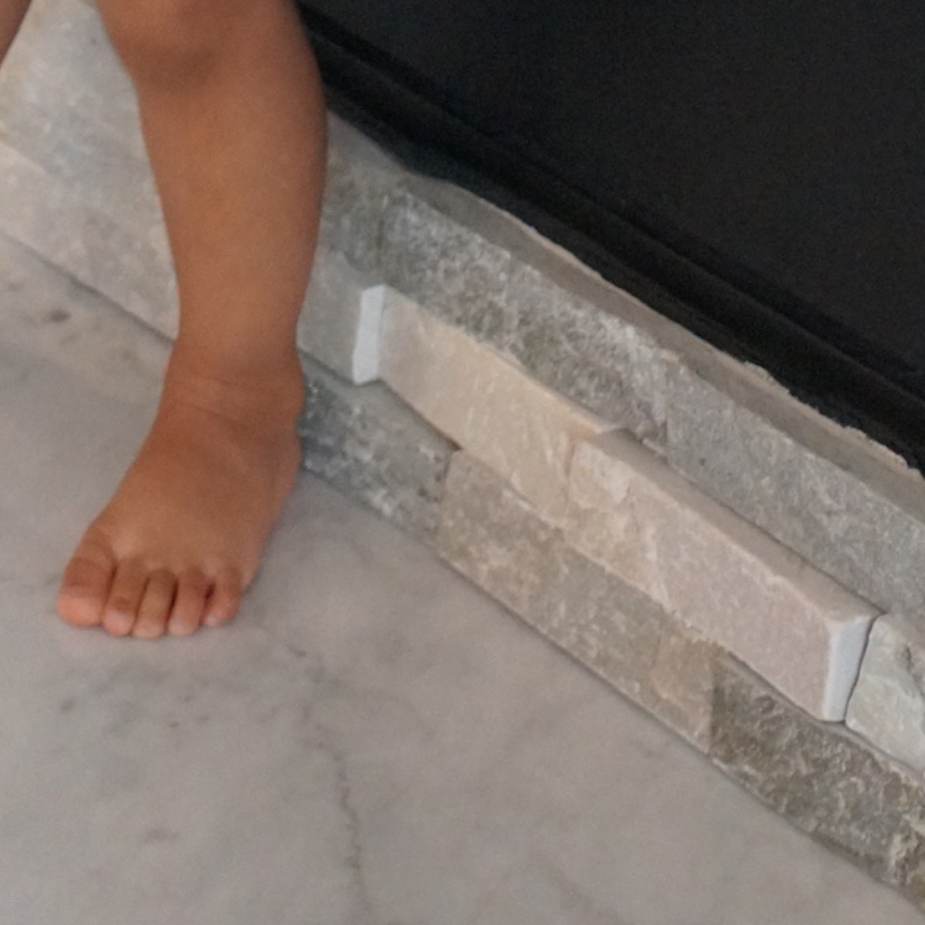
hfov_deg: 13.2
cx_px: -6
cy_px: -722
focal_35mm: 130
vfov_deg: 12.3
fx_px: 3930
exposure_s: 1/160
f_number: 4
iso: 6400
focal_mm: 28
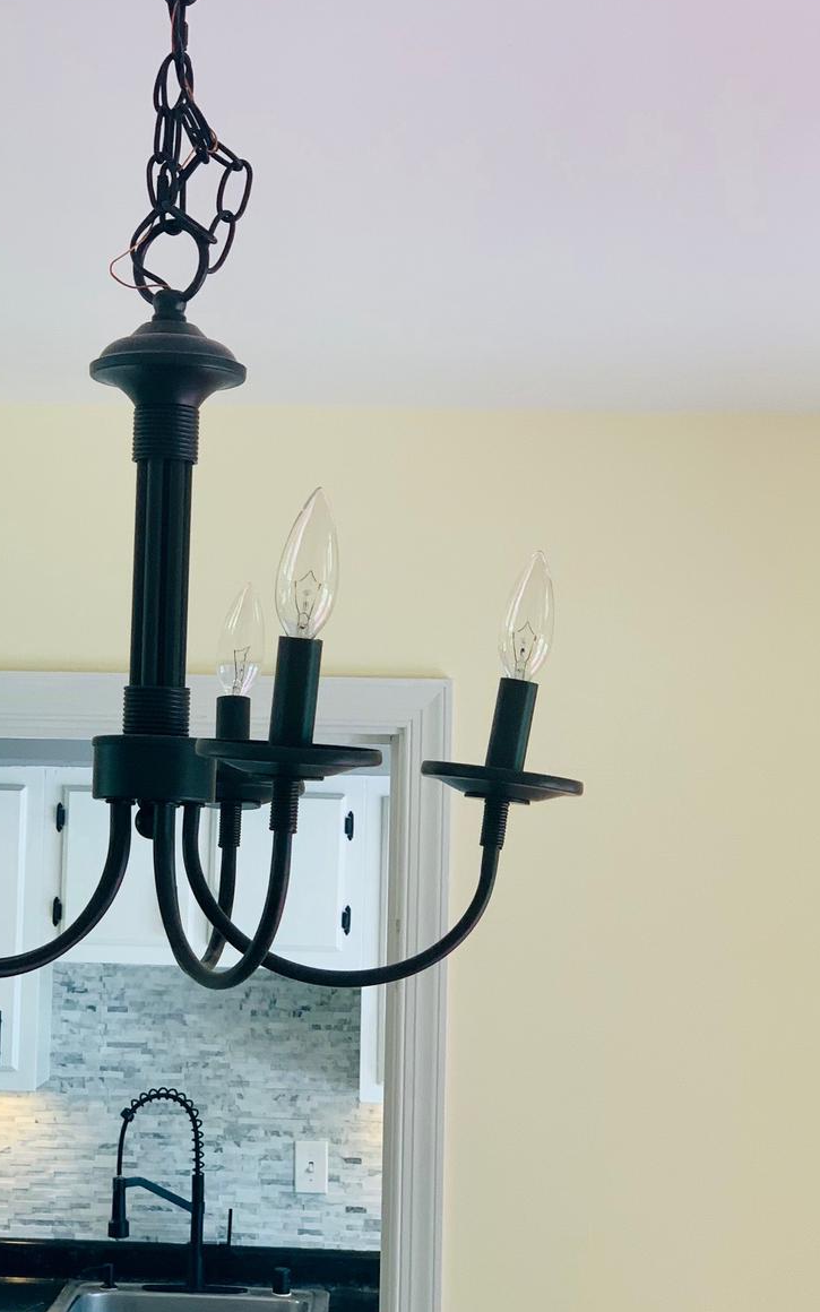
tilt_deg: +6.5
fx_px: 2610
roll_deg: -2.2
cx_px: 225
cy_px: 616
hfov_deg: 17.8
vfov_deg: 28.2
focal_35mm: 73
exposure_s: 1/120
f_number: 2.4
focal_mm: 6
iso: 50
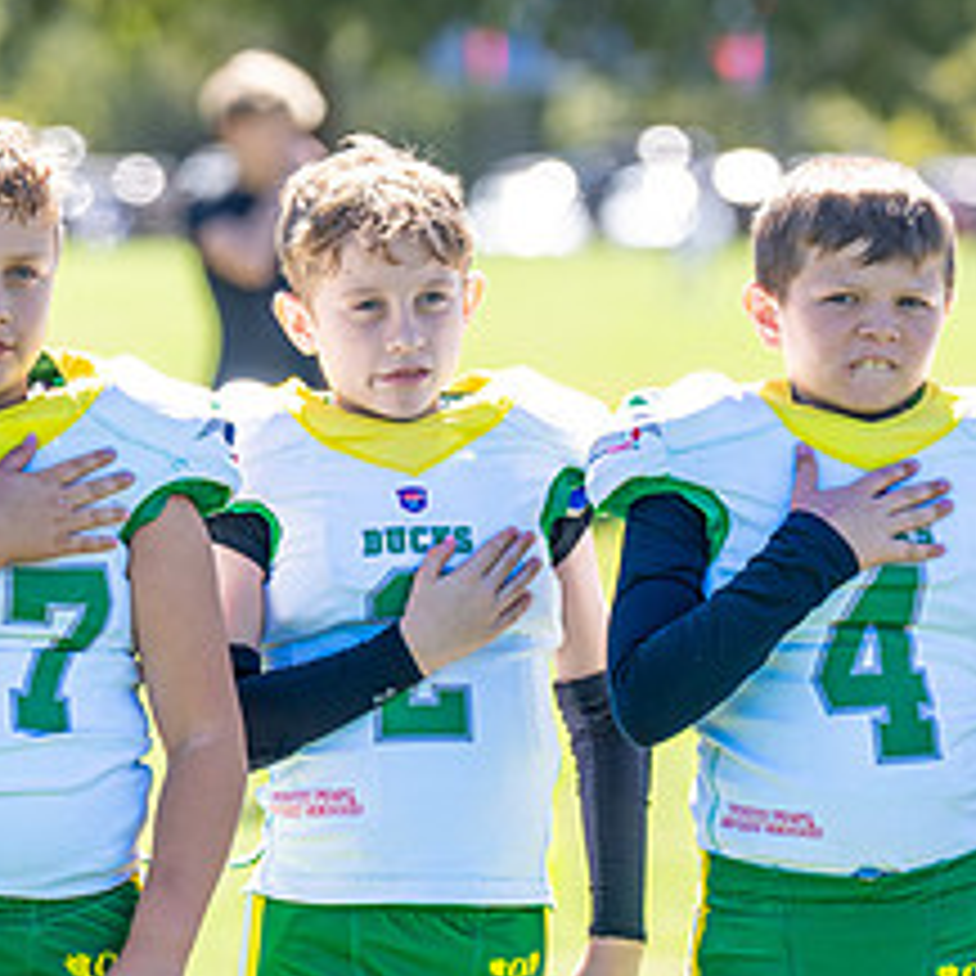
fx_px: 12122
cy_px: 810
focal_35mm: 380
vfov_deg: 4.6
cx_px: 66
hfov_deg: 4.6
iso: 160
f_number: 2.8
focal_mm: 128
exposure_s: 1/1250
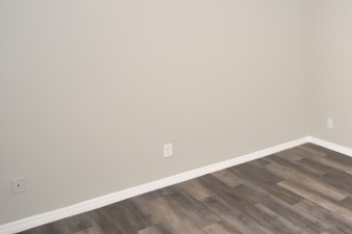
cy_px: 57
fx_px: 313
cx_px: 345
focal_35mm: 32
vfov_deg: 39.9
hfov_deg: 49.1
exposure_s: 1/45
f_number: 3.5
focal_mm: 10
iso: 800
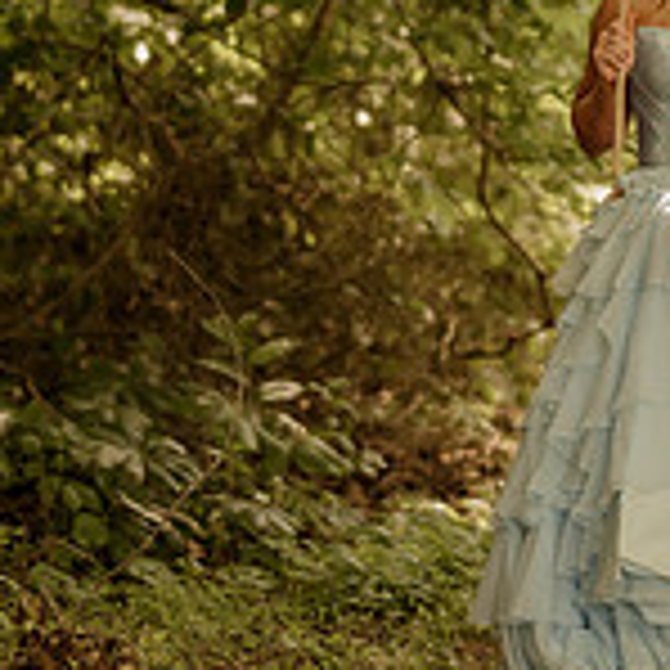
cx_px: 432
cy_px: 164
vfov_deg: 6.2
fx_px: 6175
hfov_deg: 6.2
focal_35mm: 282
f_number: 1.4
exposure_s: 1/1250
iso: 400
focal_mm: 85
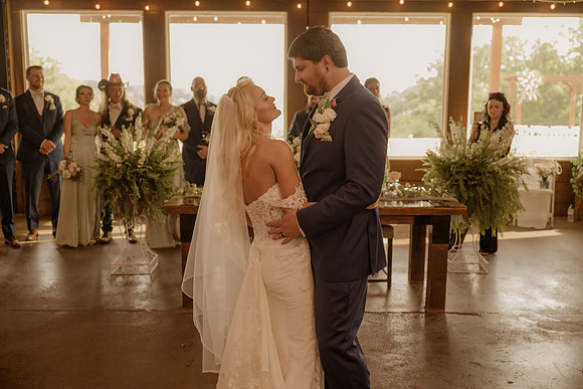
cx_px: 292
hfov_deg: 48.4
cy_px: 194
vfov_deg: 33.4
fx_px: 648
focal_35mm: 40
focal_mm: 40
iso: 1000
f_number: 2.8
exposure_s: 1/250
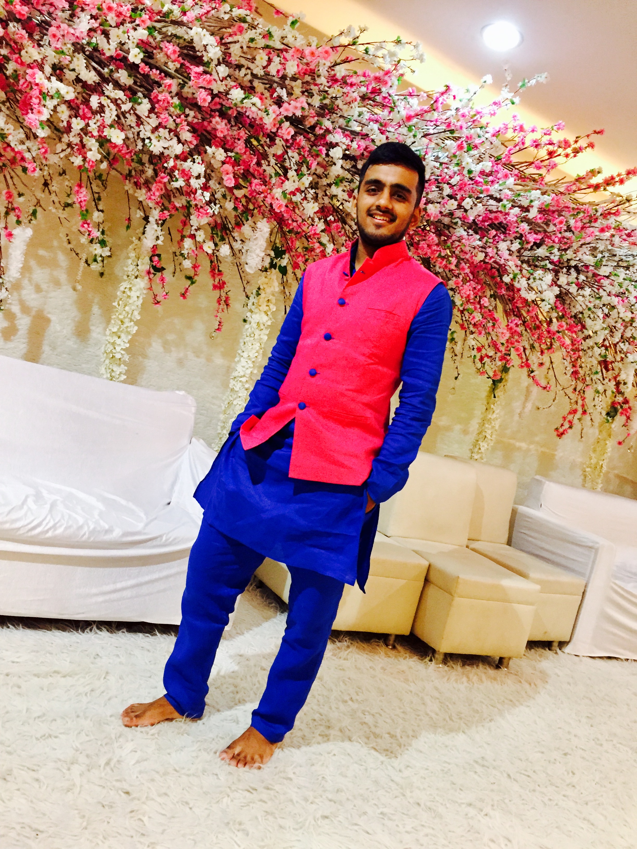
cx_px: 318
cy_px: 424
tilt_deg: -3.7
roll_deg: -15.4
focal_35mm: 29
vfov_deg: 61.7
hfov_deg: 48.2
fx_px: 712
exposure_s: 1/33
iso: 250
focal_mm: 4.15
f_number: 2.2
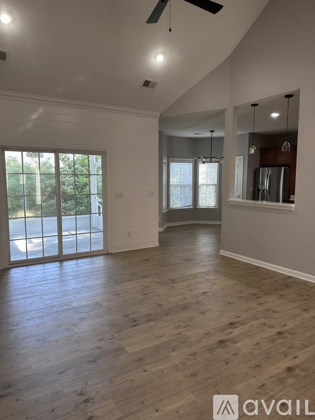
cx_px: 158
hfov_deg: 56.8
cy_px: 210
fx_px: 291
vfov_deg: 71.6
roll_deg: -0.7
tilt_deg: -5.9
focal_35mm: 24
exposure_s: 1/120
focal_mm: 6.86
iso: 160
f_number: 1.78
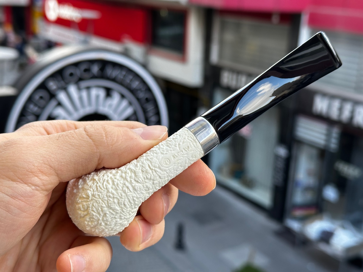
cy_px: 136
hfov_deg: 39.7
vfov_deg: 30.3
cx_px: 182
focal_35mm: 48
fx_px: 503
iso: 50
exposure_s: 1/170
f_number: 1.78
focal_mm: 6.86
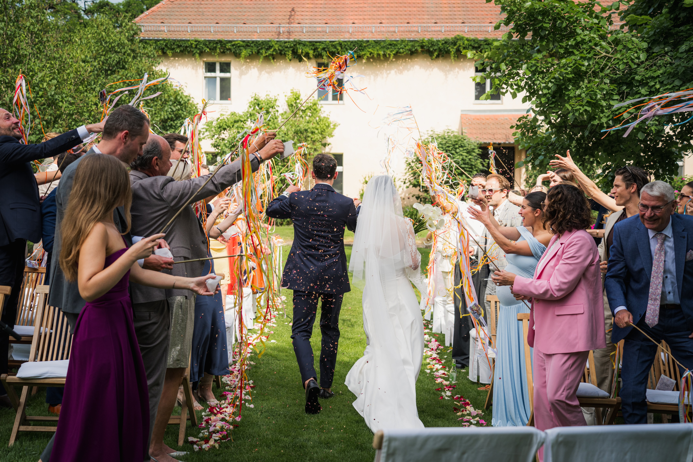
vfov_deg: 26.5
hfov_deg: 38.9
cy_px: 231
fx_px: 982
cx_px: 346
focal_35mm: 51
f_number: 4
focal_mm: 51
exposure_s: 1/1000
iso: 400
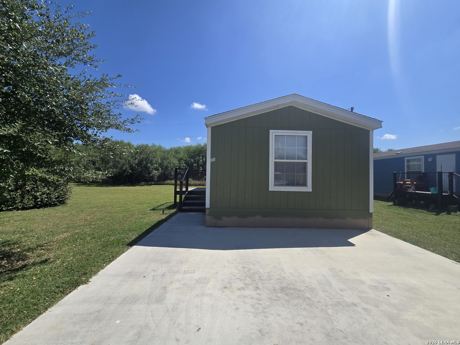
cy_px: 172
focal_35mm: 13
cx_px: 230
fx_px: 173
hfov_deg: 106.2
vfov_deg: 89.9
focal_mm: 2.2
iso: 50
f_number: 2.2
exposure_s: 1/3372
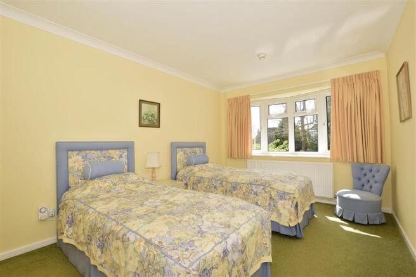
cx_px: 208
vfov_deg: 77.3
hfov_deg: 100.4
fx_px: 173
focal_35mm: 15
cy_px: 138
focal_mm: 10
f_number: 10
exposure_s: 1/200
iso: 200
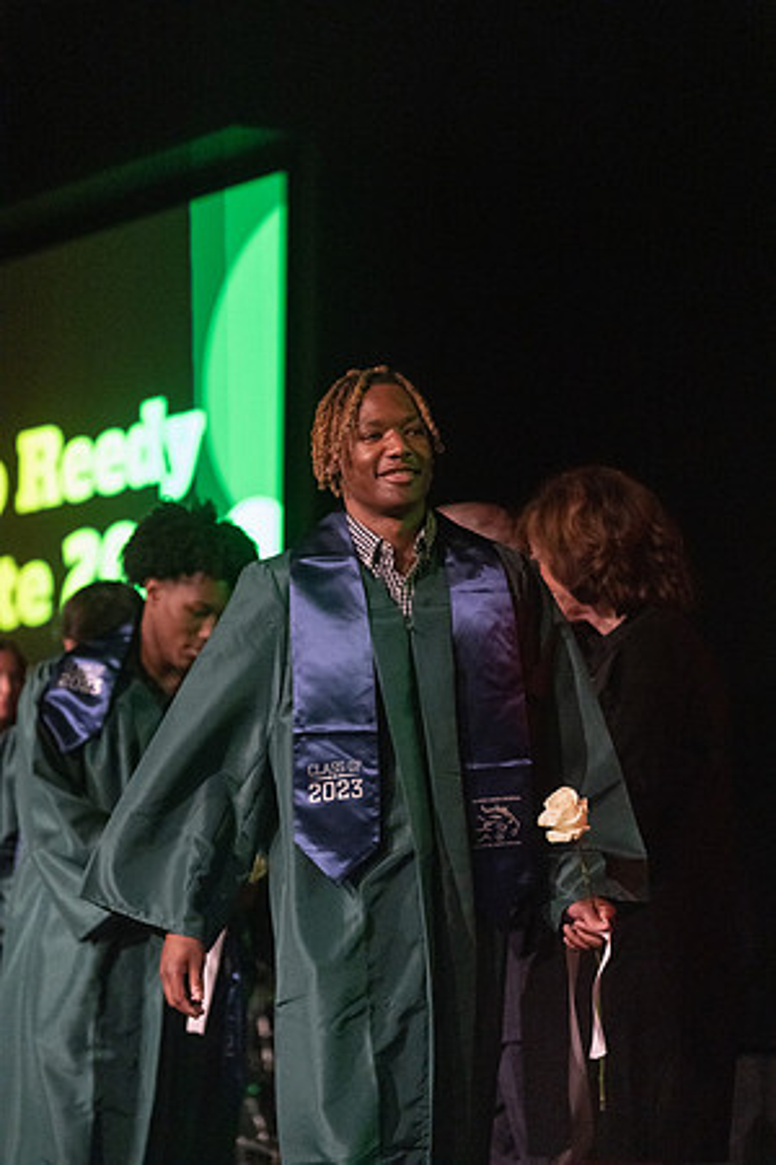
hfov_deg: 13.0
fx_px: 3395
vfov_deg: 19.5
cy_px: 582
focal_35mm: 105
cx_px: 388
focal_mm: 105
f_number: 2.8
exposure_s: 1/1000
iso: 16000
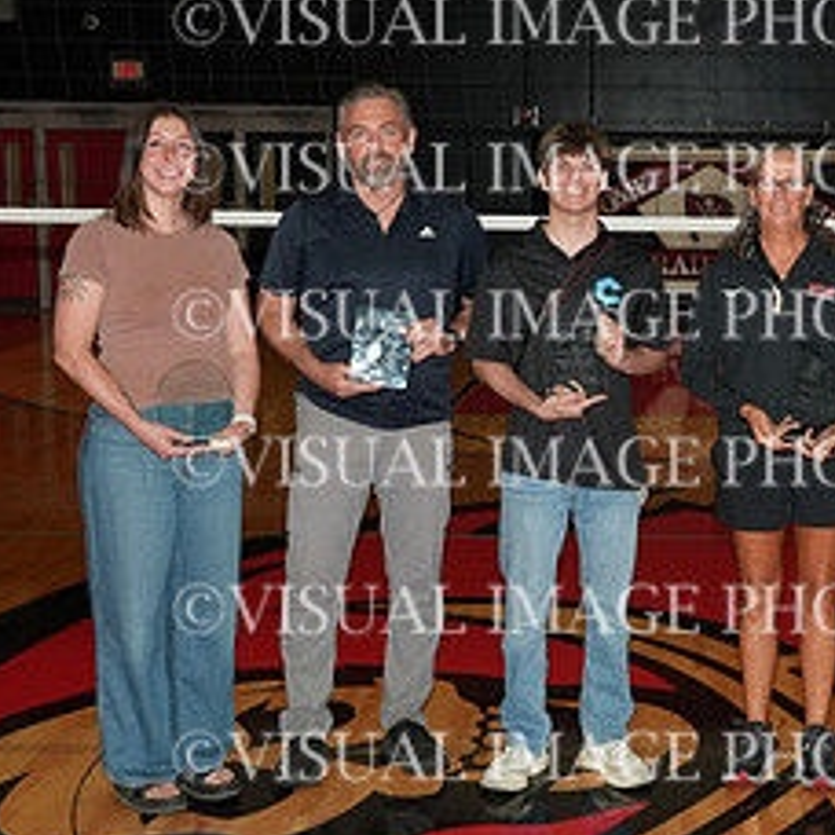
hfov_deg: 24.8
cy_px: 388
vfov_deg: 25.3
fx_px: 1858
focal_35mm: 68
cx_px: 703
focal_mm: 21
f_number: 8
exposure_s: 1/125
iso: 800
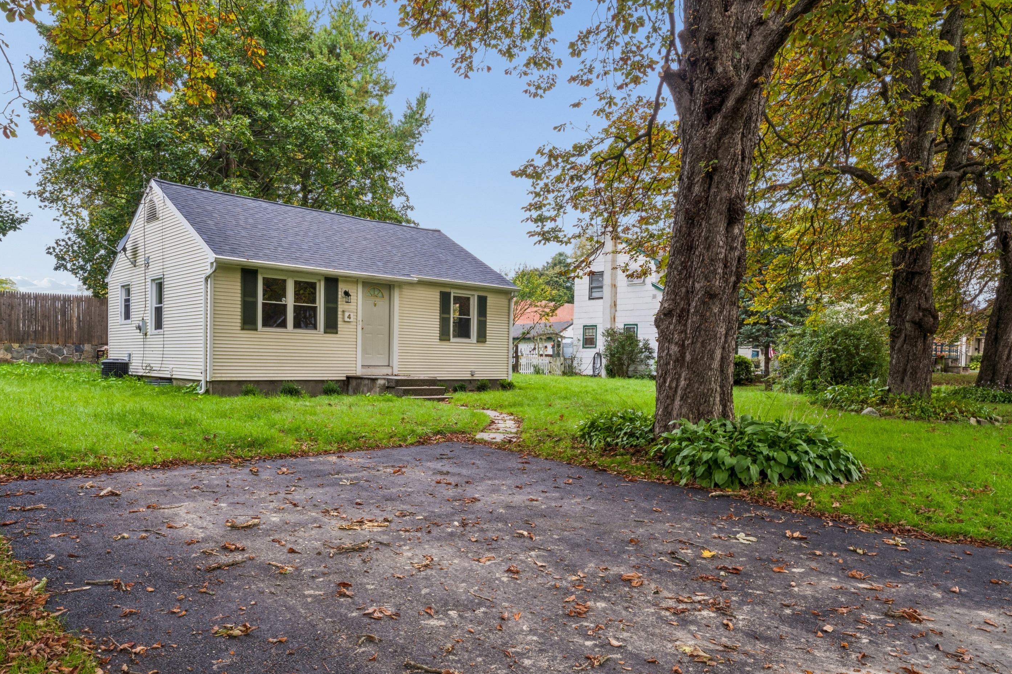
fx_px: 662
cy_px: 354
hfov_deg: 74.7
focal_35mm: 24
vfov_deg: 54.0
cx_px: 464
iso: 100
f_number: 22
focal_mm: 21.5
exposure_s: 1.6
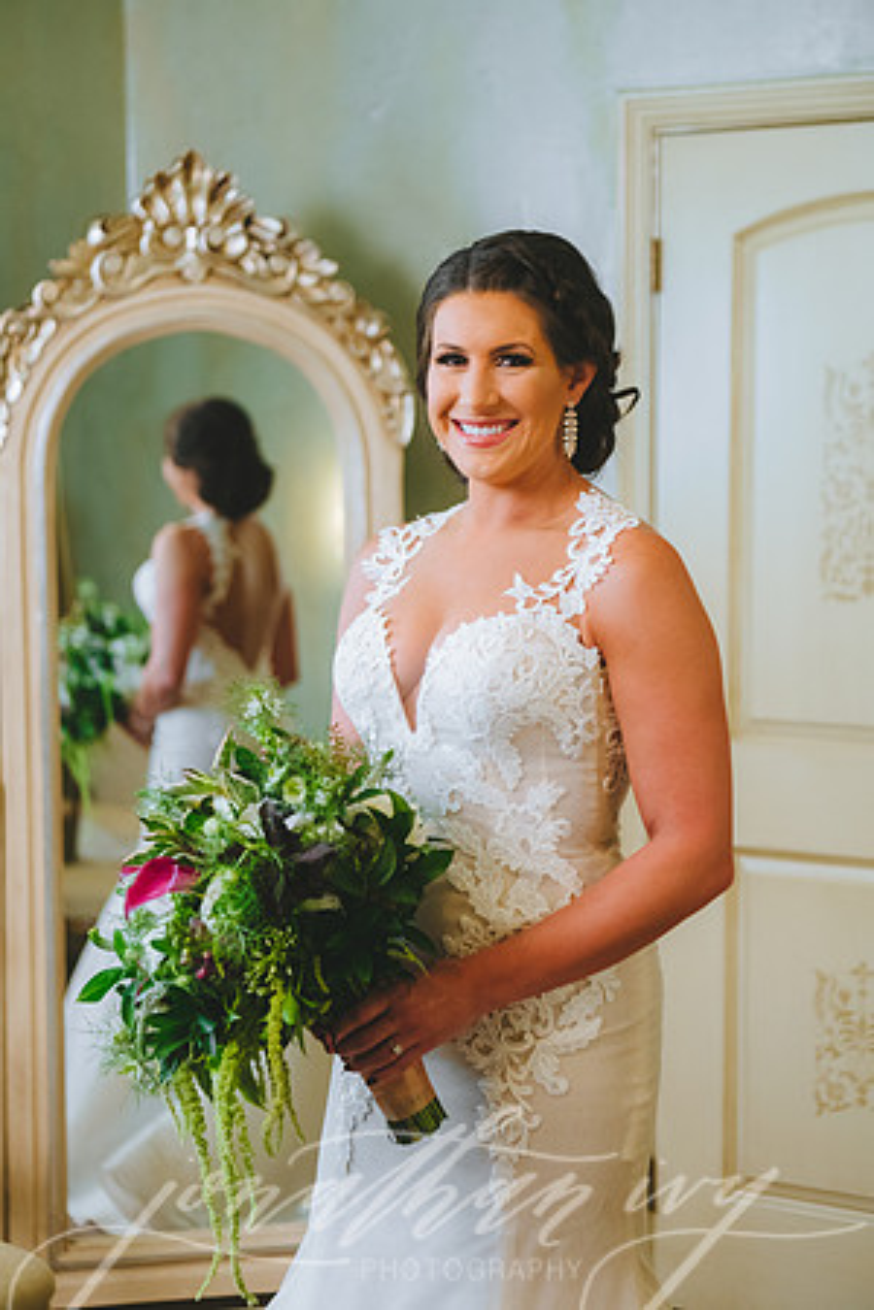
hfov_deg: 19.5
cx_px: 437
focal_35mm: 70
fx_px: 2549
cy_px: 655
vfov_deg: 28.8
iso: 1000
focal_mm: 70
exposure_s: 1/100
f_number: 2.8
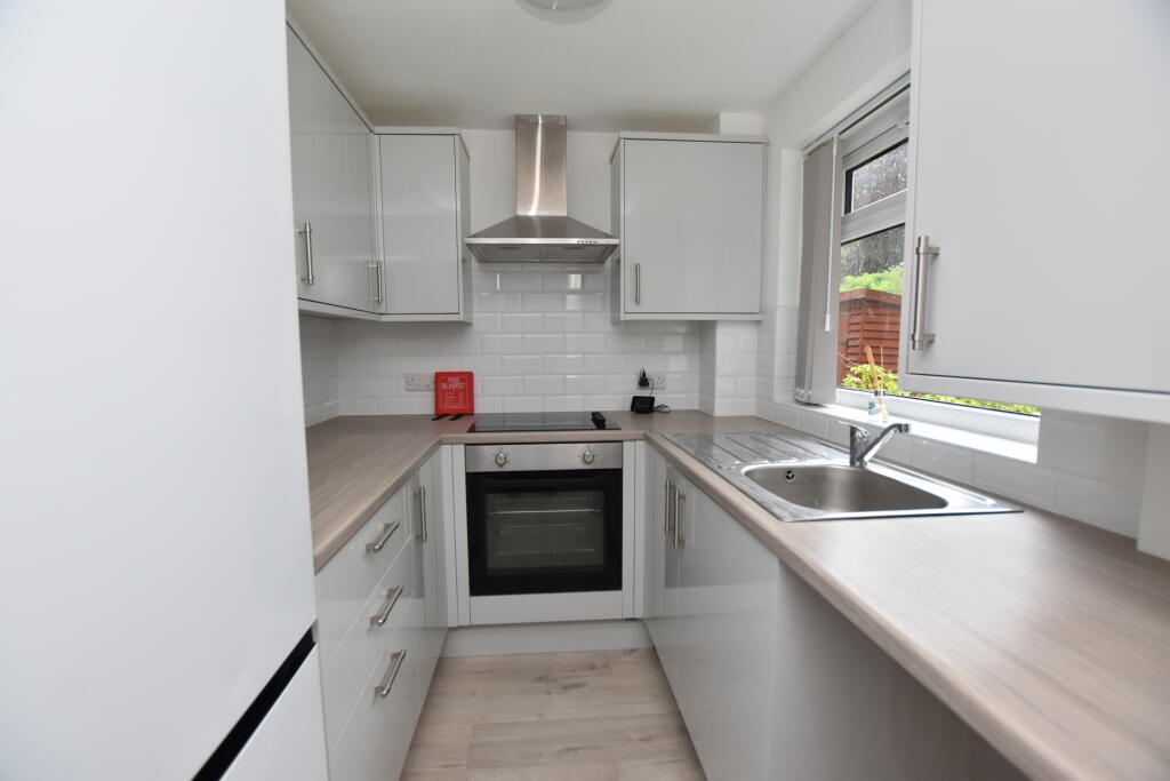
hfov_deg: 100.4
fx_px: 488
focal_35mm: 15
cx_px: 585
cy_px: 390
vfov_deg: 77.3
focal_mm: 10
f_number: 3.5
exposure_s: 1/250
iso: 640
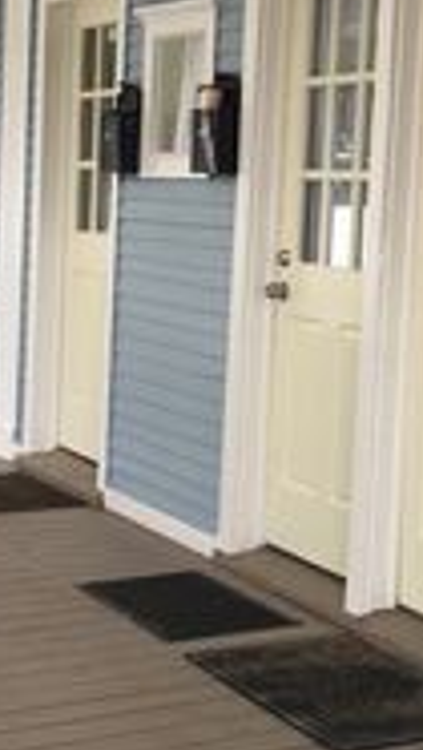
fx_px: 1690
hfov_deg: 14.3
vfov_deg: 25.0
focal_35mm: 85
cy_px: 300
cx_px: 242
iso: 32
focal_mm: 4.15
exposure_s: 1/60
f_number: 2.2
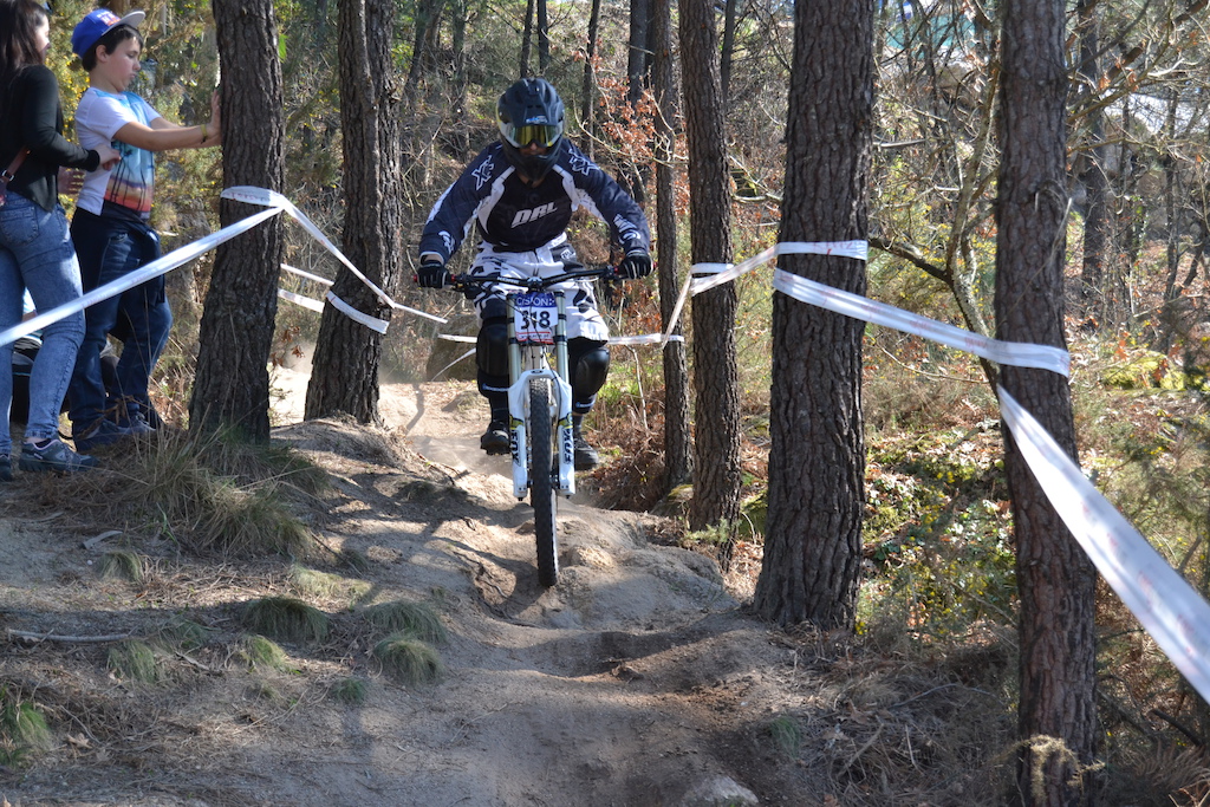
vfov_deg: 16.6
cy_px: 404
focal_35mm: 82
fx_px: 2773
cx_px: 605
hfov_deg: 24.6
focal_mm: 55
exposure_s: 1/500
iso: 800
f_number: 5.6
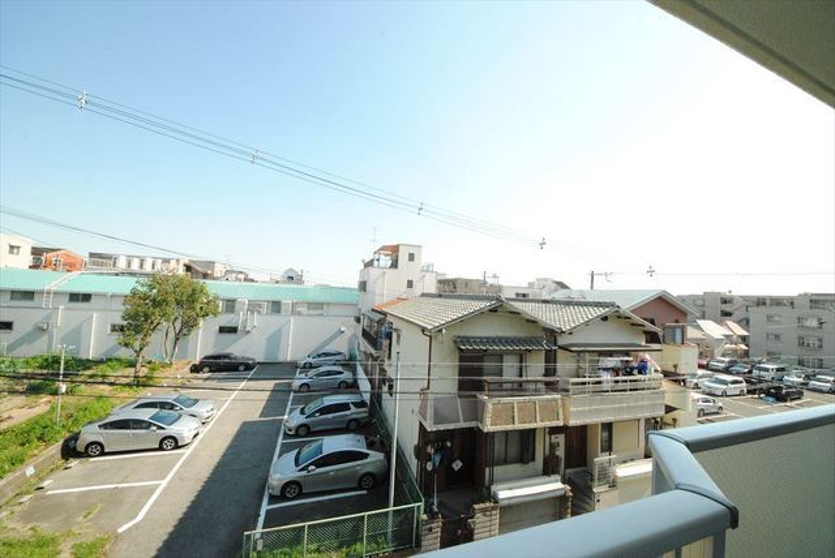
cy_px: 279
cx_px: 418
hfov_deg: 112.6
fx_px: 279
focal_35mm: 12
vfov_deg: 90.1
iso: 800
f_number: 10
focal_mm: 8
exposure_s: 1/400
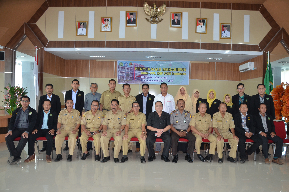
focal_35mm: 27
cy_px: 96
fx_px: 216
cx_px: 144
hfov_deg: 67.5
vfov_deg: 47.7
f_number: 3.5
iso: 720
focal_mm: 18
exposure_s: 1/60
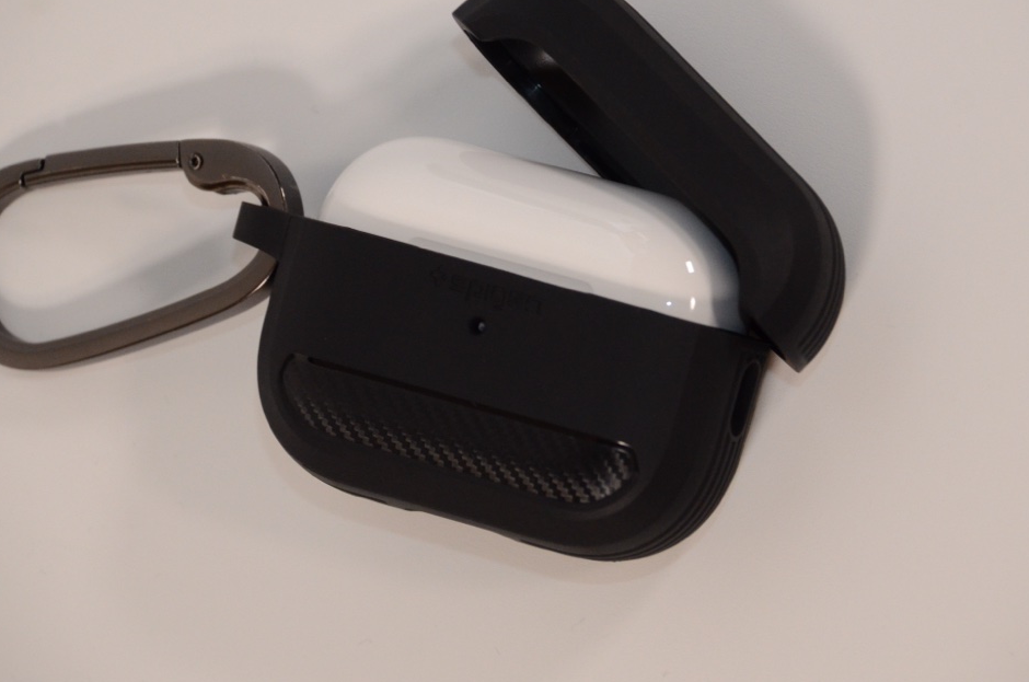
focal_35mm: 402
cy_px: 290
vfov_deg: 3.4
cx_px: 536
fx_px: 11469
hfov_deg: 5.1
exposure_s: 1/125
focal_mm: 210
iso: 1600
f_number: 6.3
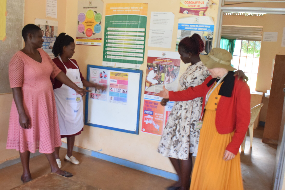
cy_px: 98
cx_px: 135
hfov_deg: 51.2
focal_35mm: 38
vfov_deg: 35.5
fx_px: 297
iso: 2000
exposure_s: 1/20
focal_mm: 23
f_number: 8
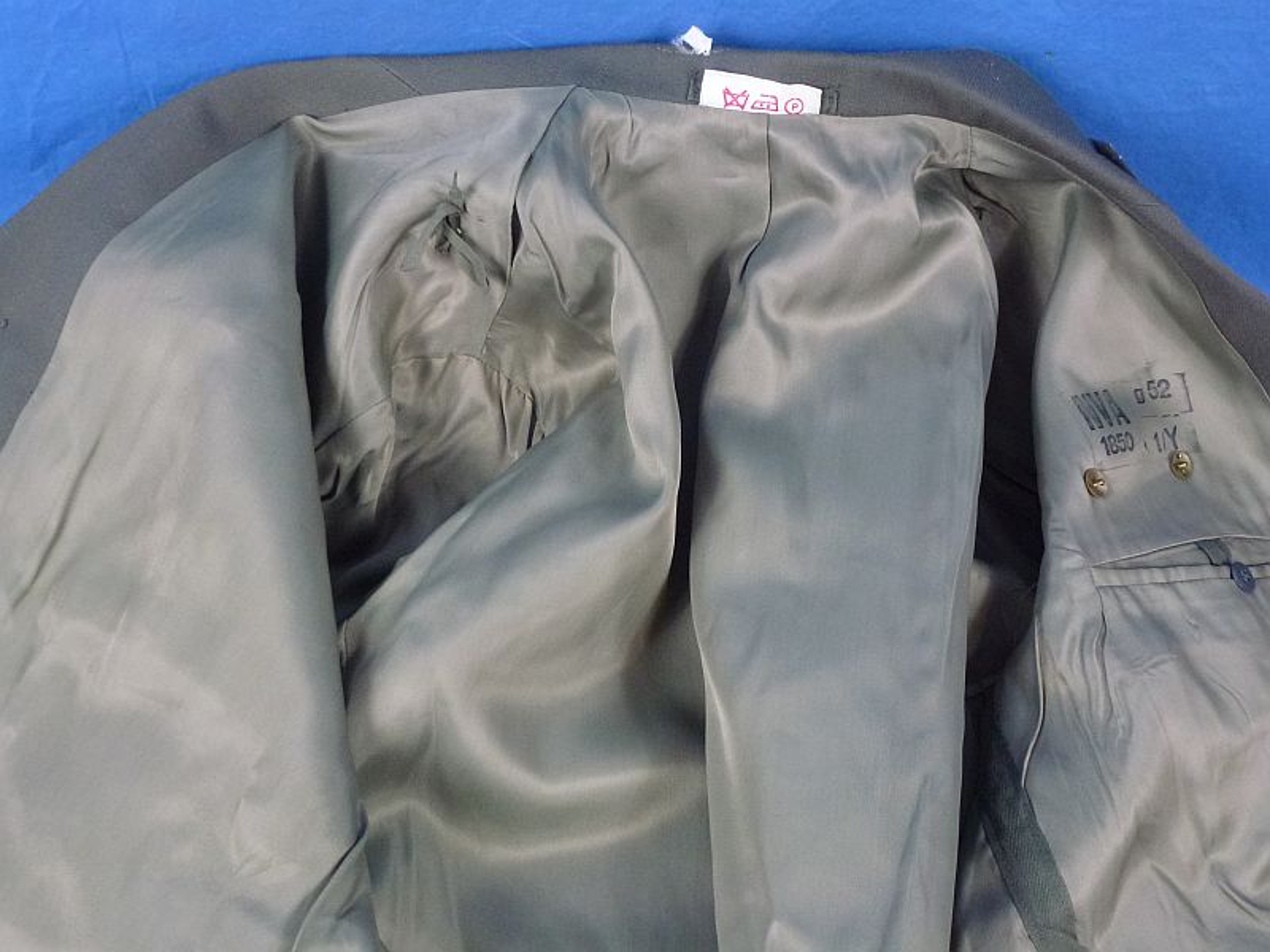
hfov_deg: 51.4
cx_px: 635
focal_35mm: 36
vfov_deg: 39.7
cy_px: 476
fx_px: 1321
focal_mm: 6.4
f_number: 3.7
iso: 400
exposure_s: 1/60
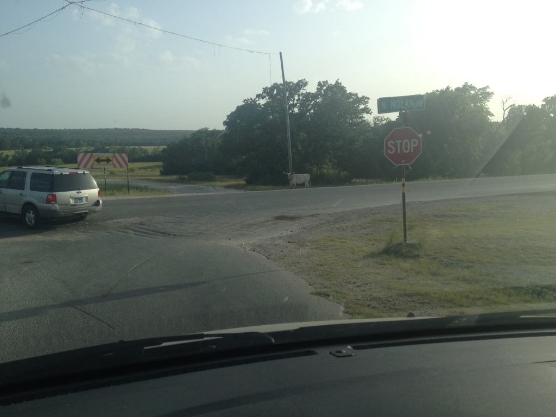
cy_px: 208
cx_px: 278
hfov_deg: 52.6
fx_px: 562
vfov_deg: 40.7
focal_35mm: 35
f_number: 2.4
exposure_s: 1/1126
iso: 50
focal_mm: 4.28
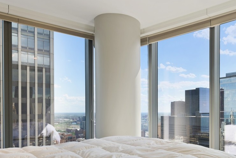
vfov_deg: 37.2
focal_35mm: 35
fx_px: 229
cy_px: 113
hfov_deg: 52.1
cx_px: 176
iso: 200
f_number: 8
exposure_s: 1/80
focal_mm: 16
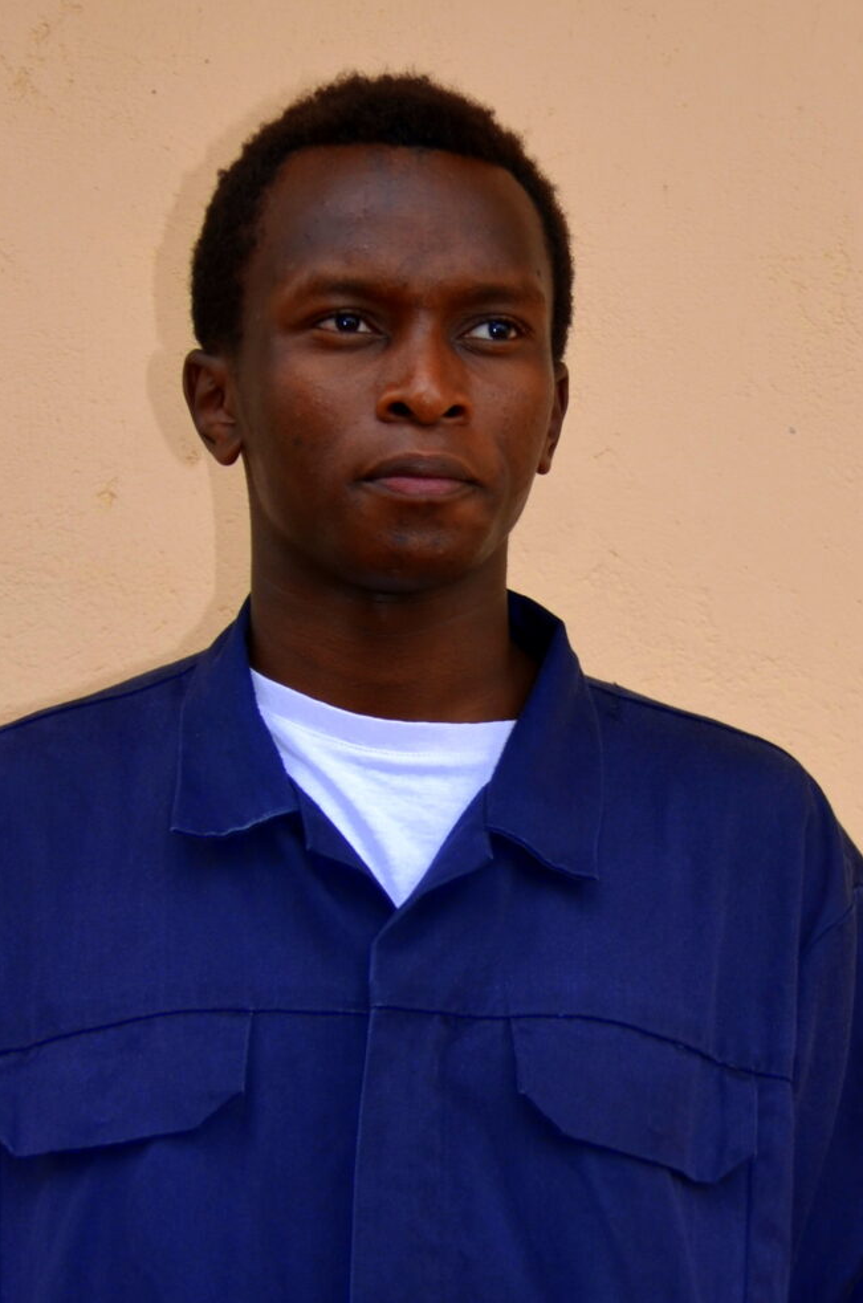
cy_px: 732
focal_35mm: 125
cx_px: 567
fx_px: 4515
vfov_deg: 16.4
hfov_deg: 10.9
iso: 110
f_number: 4.2
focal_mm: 32
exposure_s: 1/250
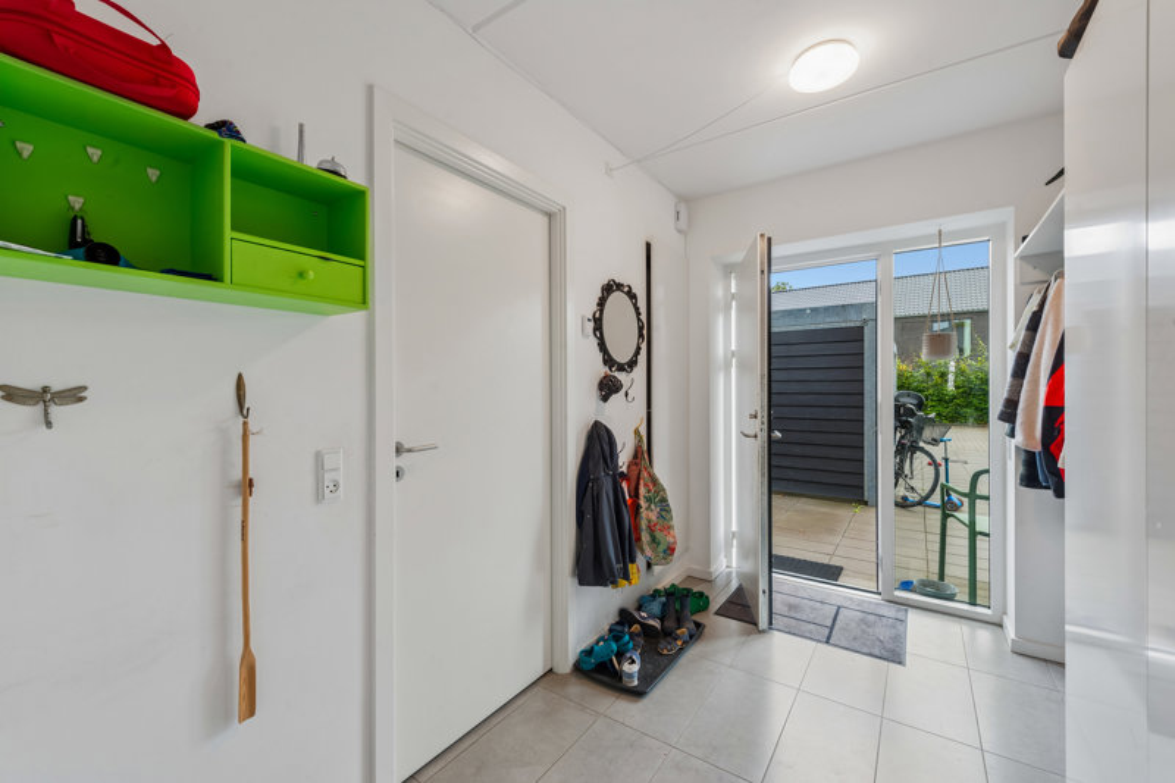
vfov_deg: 77.3
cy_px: 392
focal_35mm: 15
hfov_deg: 100.4
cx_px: 588
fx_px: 489
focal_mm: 15
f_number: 10
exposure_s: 1/3.33
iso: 200
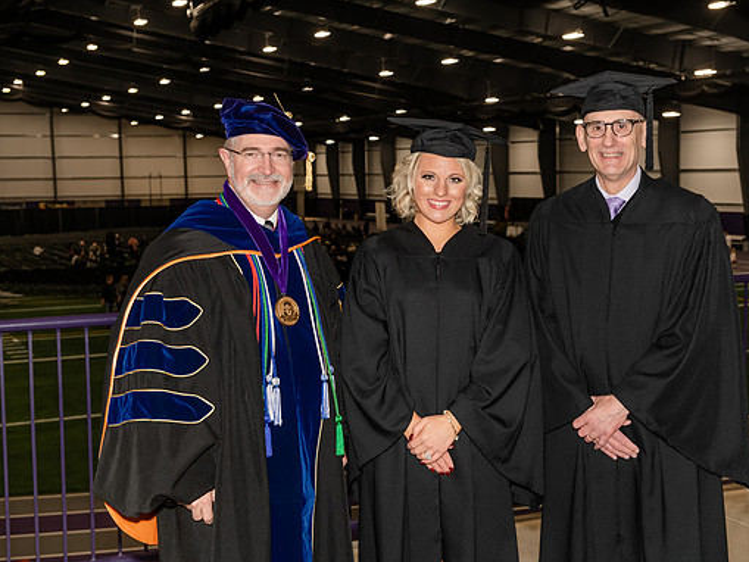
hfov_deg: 33.7
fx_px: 1234
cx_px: 425
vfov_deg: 25.7
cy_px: 283
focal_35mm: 57
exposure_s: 1/160
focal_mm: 52
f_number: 6.3
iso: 800
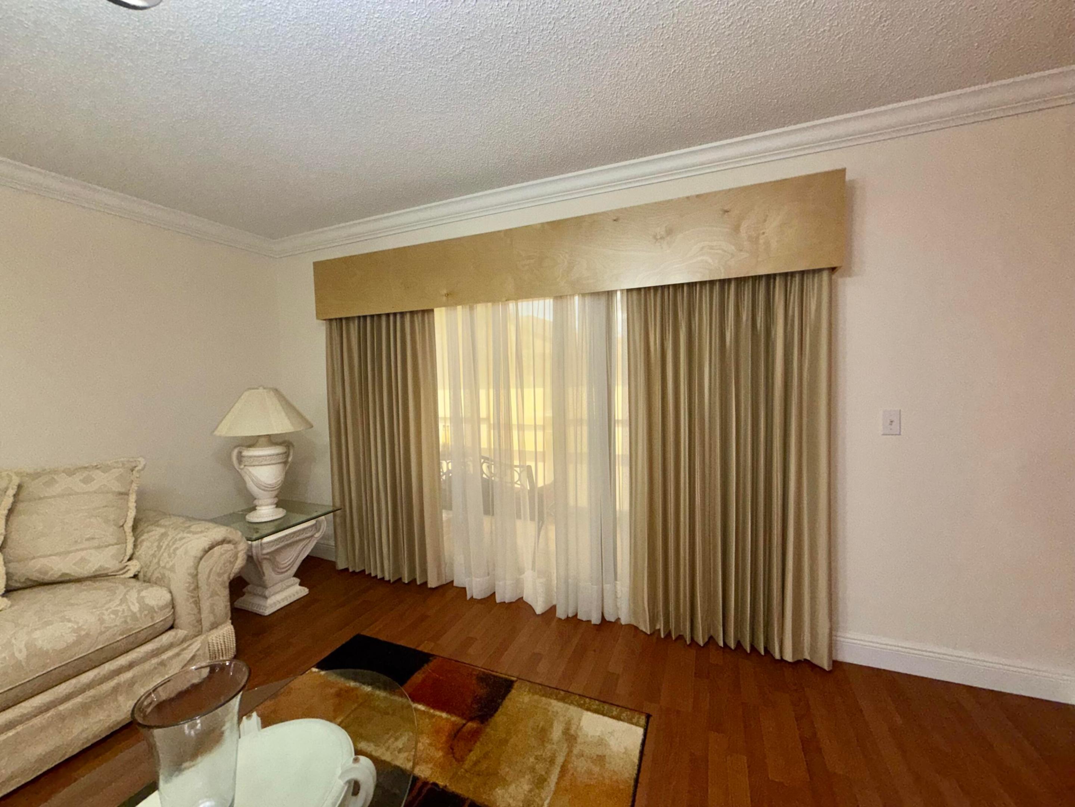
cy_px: 404
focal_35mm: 14
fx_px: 435
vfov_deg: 85.7
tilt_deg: -4.5
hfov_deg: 102.1
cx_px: 538
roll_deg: +1.8
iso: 80
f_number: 2.2
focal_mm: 2.22
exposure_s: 1/60
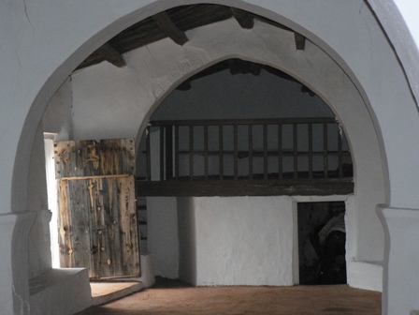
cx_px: 210
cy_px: 158
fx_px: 859
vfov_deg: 20.7
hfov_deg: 27.4
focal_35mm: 71
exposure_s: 1/60
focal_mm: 11.8
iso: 400
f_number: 3.2
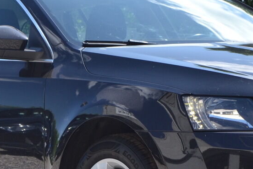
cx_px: 137
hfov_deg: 12.7
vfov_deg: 8.5
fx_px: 1137
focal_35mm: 162
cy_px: 111
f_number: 8
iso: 100
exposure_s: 1/250
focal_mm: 31
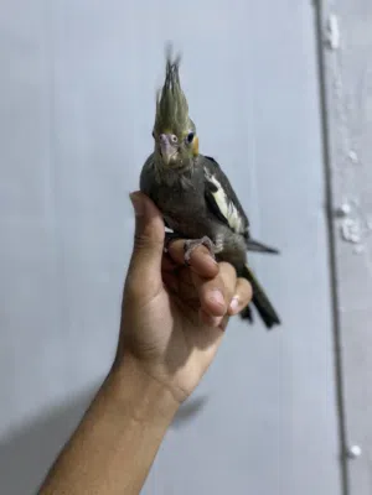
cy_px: 248
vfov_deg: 67.3
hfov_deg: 53.1
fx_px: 373
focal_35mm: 26
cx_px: 186
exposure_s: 1/50
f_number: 1.8
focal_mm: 4.25
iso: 160
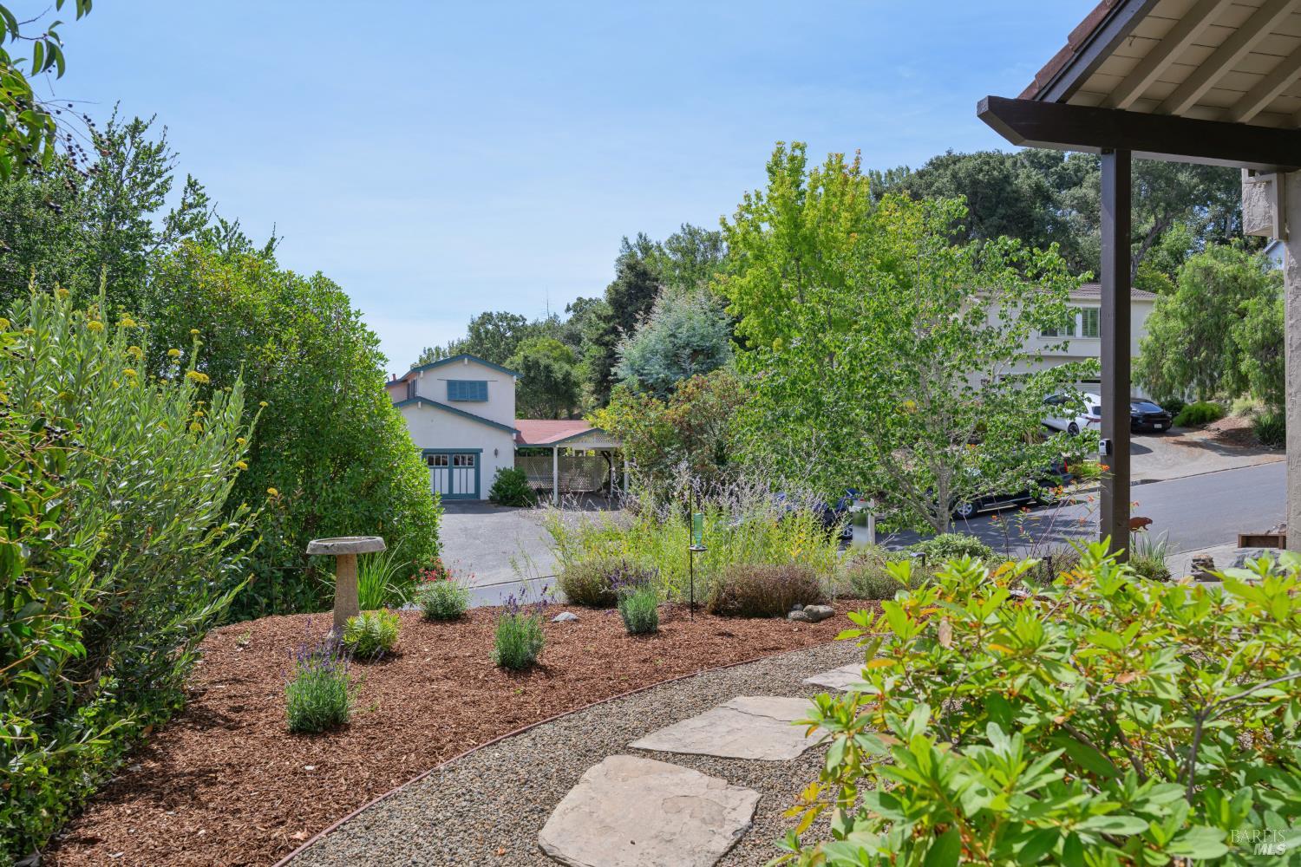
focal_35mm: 24
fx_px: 867
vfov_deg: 53.1
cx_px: 650
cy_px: 434
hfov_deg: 73.7
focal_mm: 24
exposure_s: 1/160
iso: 64
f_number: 8
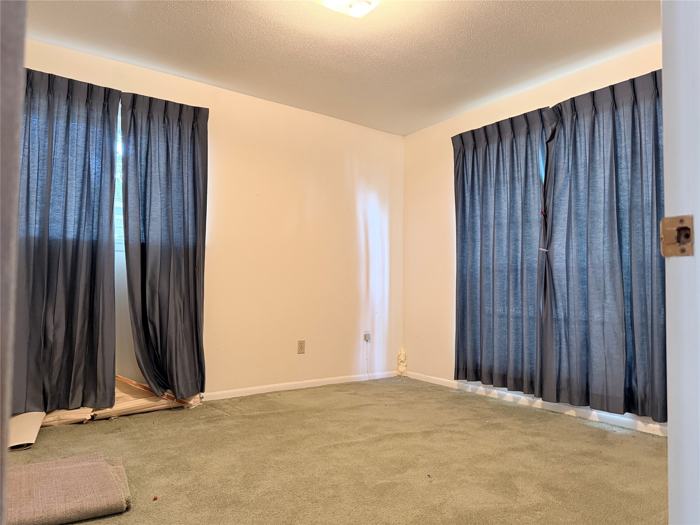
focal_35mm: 24
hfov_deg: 71.6
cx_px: 350
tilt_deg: +2.4
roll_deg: -0.8
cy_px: 262
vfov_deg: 56.8
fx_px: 485
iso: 500
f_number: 1.78
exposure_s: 1/60
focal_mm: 6.76
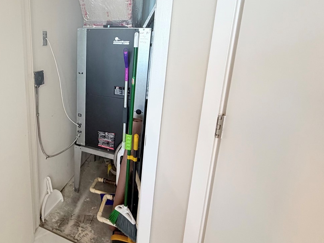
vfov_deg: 57.7
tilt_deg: -13.2
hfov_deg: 69.1
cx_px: 81
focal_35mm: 23
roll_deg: -0.3
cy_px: 84
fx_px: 215
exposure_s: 1/60
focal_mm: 2.22
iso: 200
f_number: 2.2
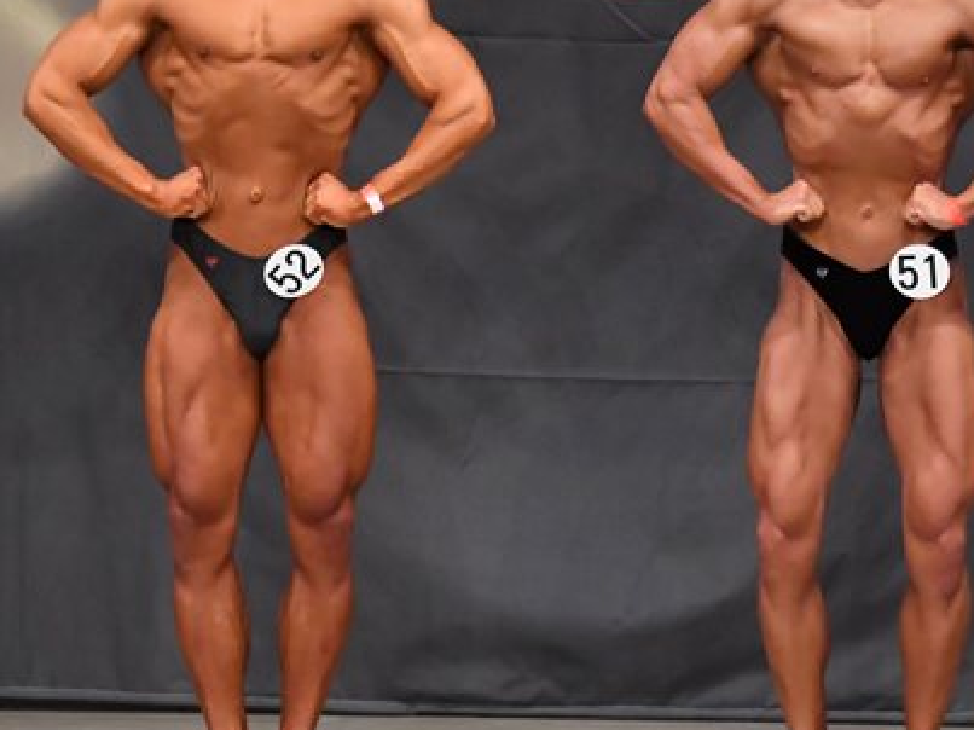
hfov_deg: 4.9
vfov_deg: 3.7
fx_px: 11280
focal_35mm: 401
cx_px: 608
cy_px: 307
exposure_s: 1/400
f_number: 5.6
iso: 6400
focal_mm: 145
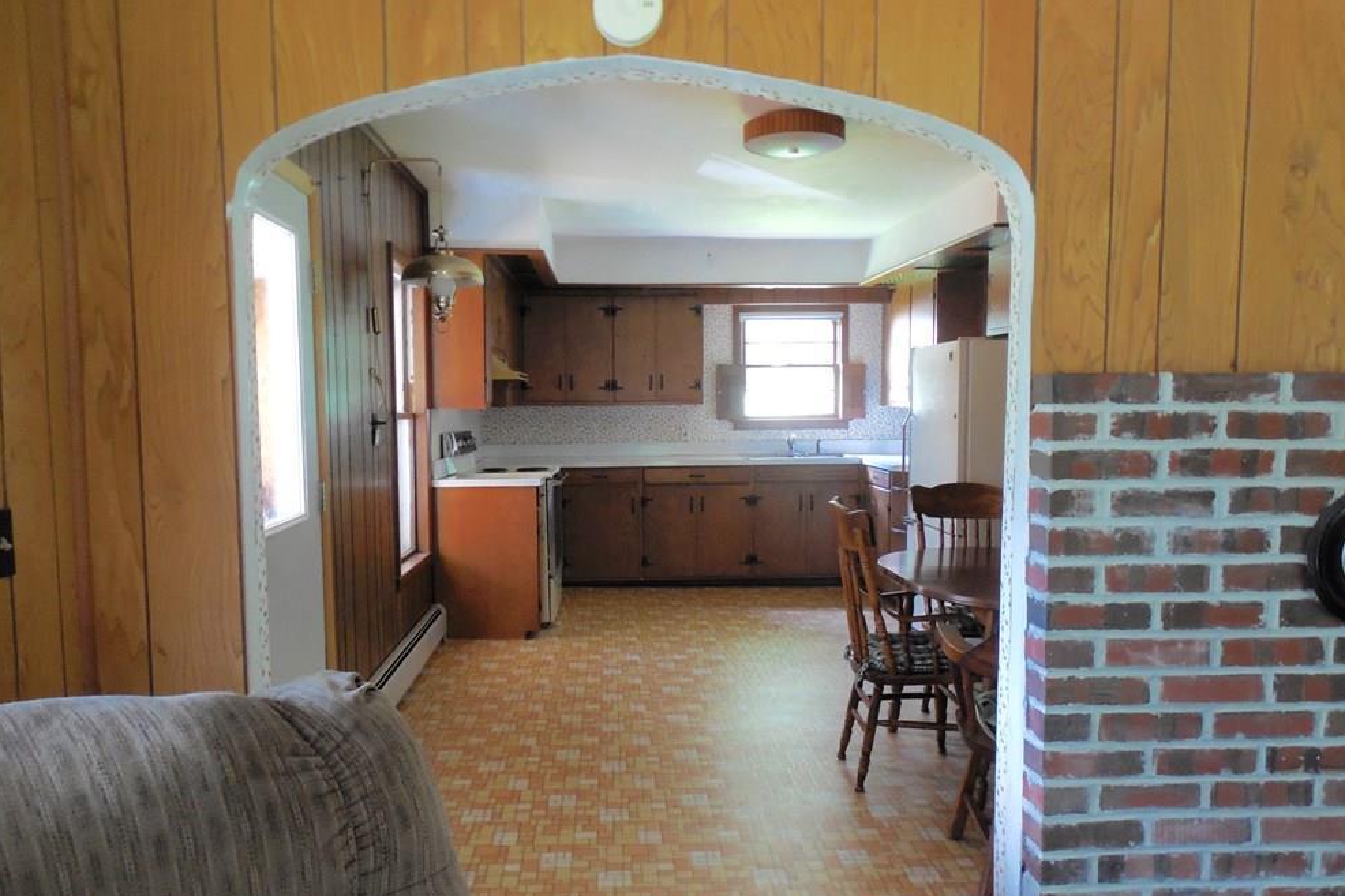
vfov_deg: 47.8
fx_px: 1009
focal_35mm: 27
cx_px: 662
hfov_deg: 67.4
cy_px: 501
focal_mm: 4.5
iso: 400
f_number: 3.3
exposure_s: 1/10
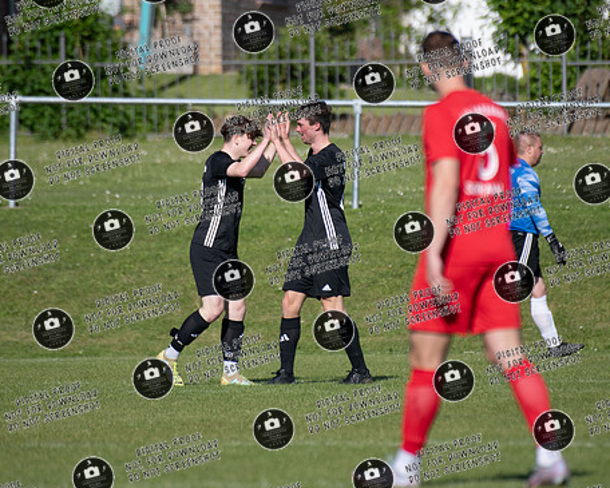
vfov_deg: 2.1
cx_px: 303
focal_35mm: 721
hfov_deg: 2.7
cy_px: 195
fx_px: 13019
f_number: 5.6
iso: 320
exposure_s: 1/1600
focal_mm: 480
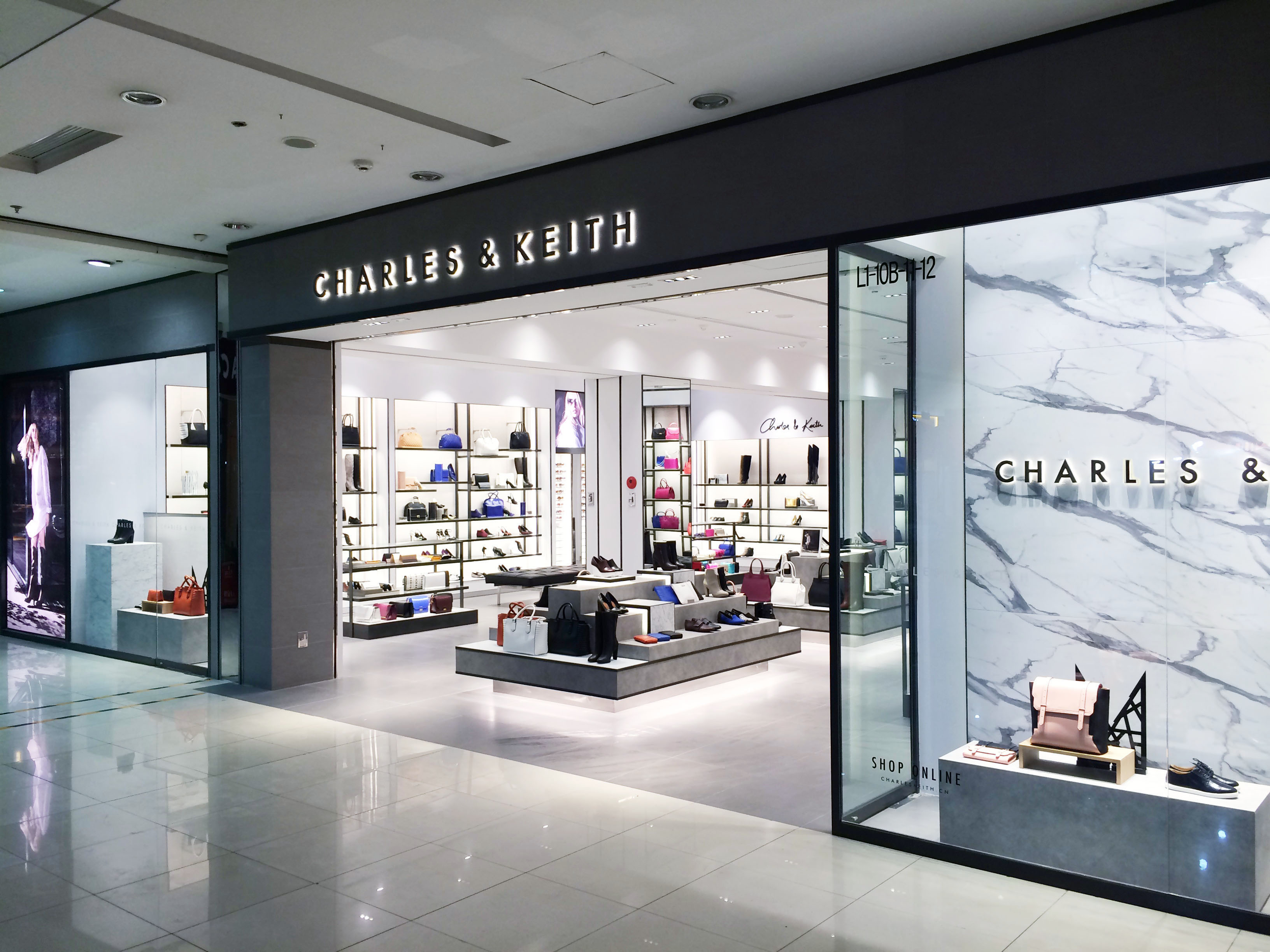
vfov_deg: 46.8
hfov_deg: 60.0
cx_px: 635
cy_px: 476
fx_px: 1101
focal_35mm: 30
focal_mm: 4.12
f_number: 2.2
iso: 40
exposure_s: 1/30
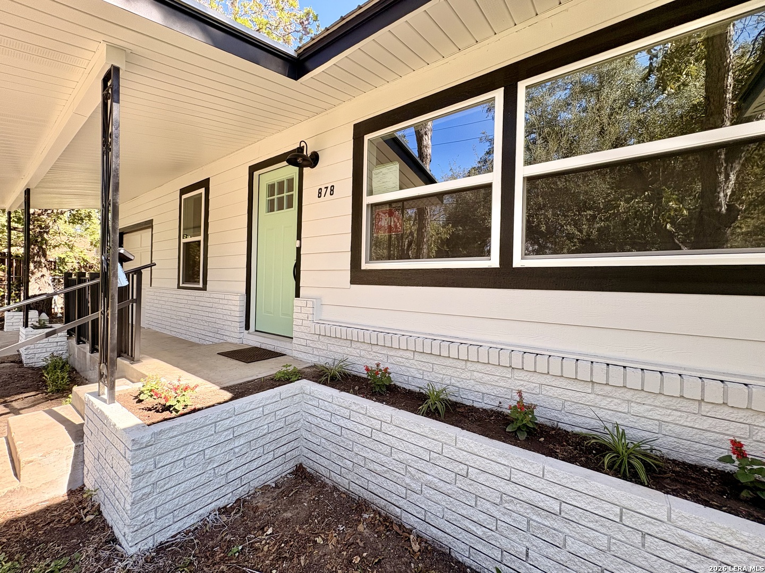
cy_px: 286
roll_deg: -0.3
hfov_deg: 102.1
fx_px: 309
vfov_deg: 85.7
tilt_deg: +0.0
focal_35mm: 14
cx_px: 382
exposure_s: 1/295
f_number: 2.2
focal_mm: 2.22
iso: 40
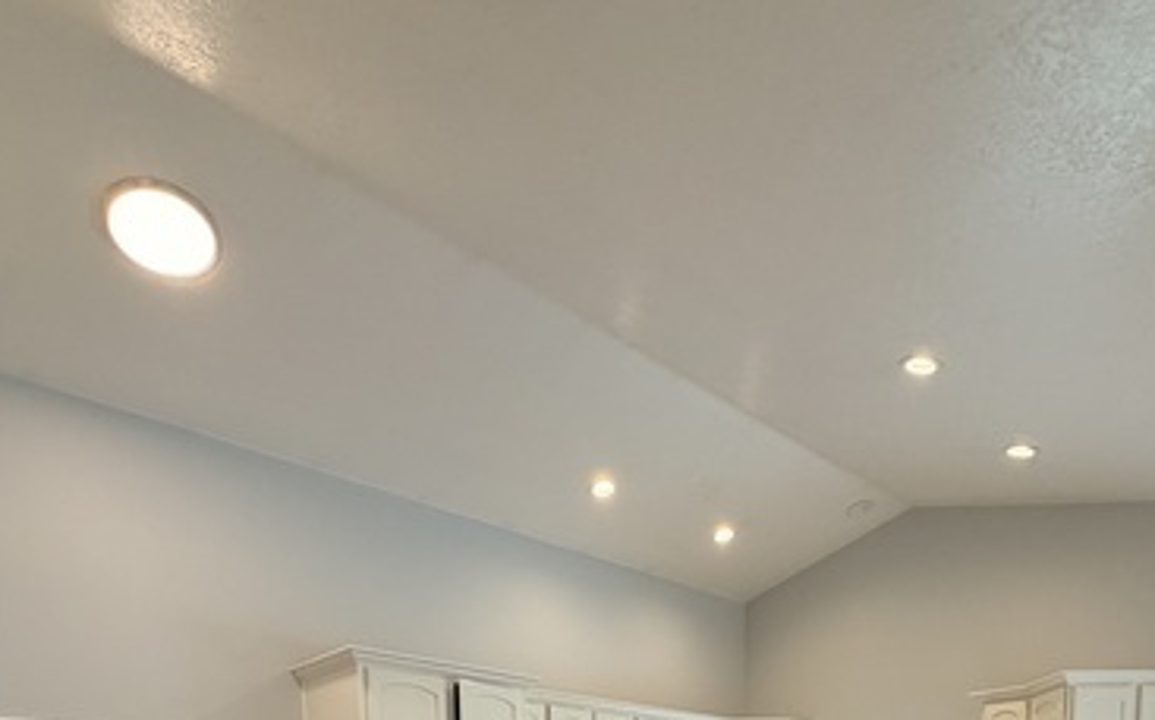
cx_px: 645
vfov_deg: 33.2
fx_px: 850
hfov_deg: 68.2
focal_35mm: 27
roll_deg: +0.9
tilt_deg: -4.1
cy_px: 945
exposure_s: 1/120
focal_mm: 2.22
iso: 200
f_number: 2.2
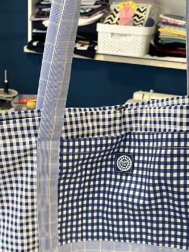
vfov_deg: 40.2
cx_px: 77
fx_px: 342
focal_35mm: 47
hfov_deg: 30.8
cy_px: 155
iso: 100
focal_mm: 5.1
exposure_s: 1/50
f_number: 1.6
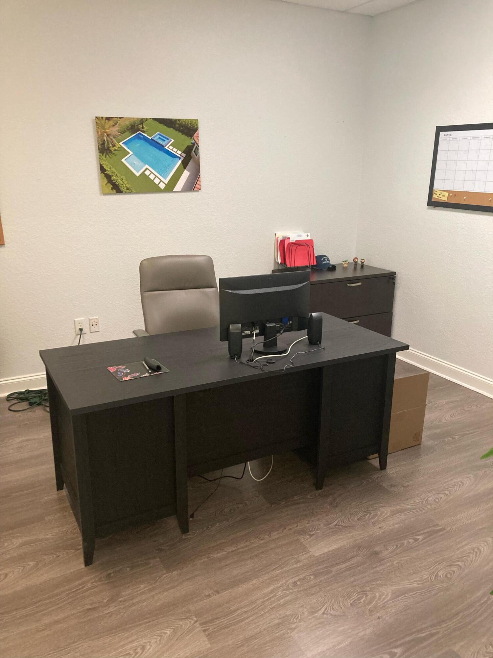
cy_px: 329
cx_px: 246
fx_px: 532
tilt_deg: -16.1
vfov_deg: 63.4
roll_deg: -1.2
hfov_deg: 49.7
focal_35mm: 28
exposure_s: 1/60
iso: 250
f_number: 1.8
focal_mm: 3.99
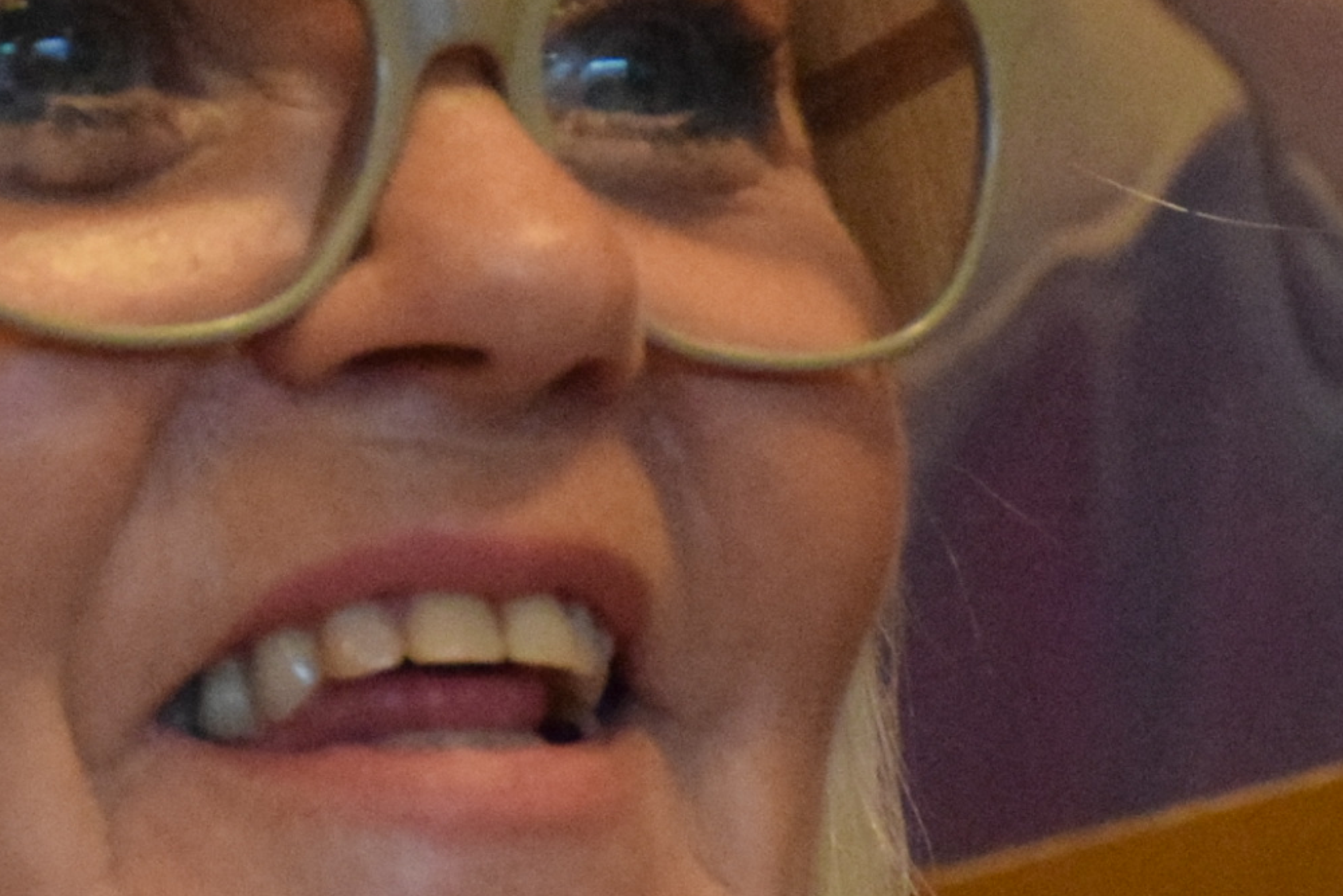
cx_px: 839
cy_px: 775
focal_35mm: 472
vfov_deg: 2.9
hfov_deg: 4.4
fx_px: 17610
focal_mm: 70
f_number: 5
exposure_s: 1/80
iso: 6400
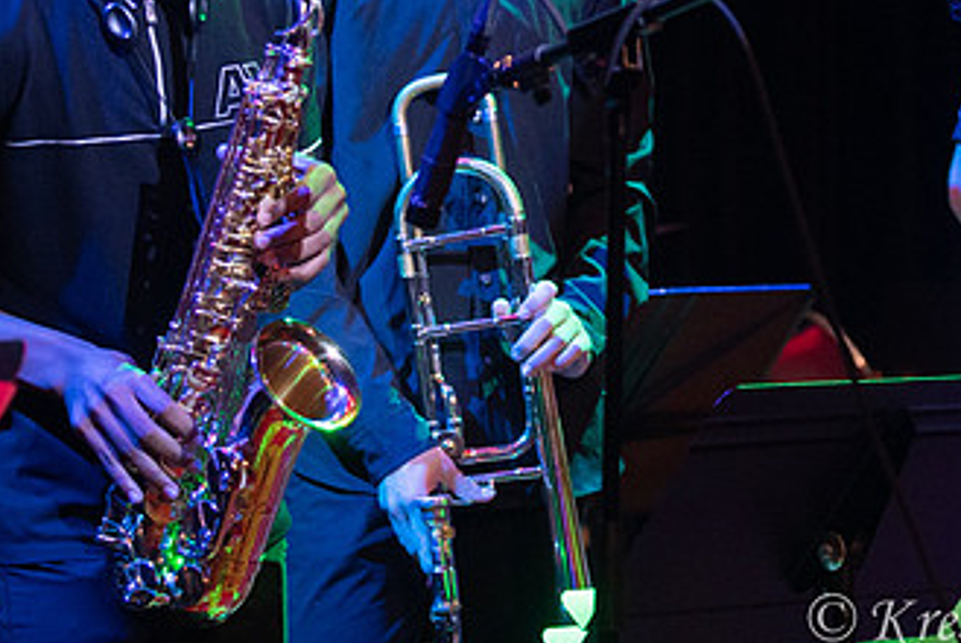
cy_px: 118
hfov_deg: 11.1
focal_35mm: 185
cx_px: 462
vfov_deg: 7.4
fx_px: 4943
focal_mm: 70
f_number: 2.8
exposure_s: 1/200
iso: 1600
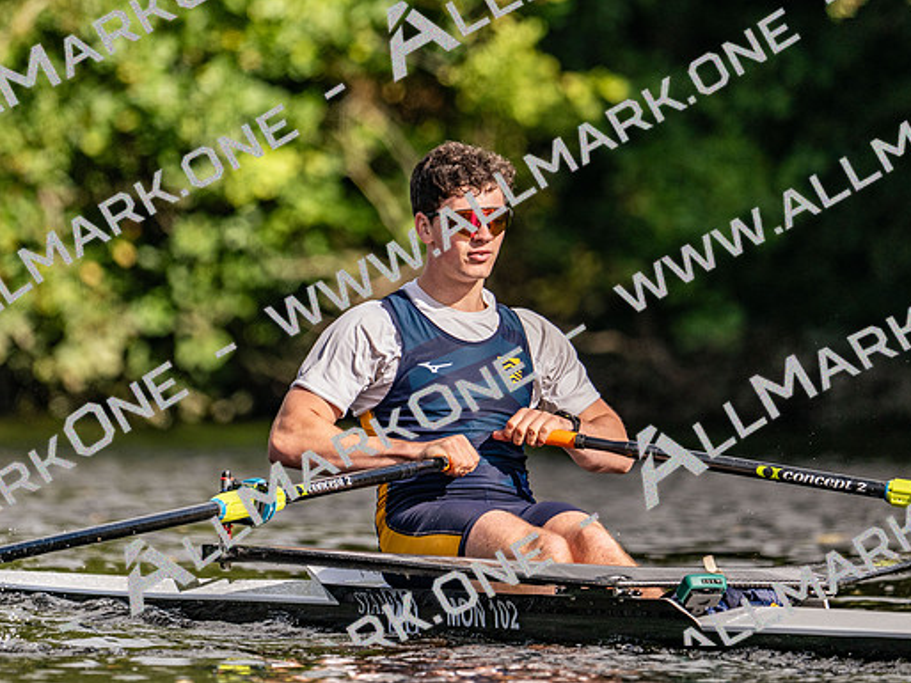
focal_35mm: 653
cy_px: 342
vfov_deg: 2.3
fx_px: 17189
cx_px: 485
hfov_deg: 3.0
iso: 250
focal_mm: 400
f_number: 4.5
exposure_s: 1/2000
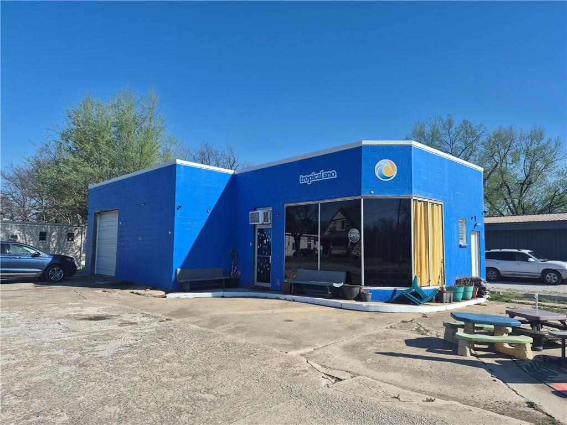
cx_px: 284
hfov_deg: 73.9
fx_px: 377
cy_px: 212
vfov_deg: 58.9
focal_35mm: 23
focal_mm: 5.4
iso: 80
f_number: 1.8
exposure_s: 1/4912
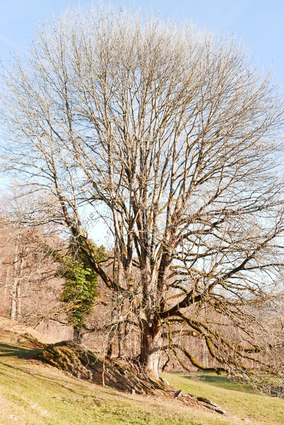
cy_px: 212
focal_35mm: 37
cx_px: 142
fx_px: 437
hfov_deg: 36.0
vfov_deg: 51.8
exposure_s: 1/125
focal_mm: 16.5
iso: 200
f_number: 5
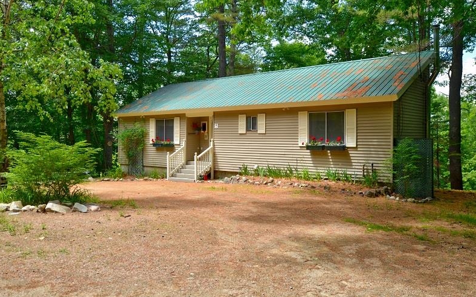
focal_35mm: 33
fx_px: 422
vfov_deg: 38.8
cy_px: 140
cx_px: 238
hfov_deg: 58.9
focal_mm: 21
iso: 250
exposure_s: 1/1250
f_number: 3.2
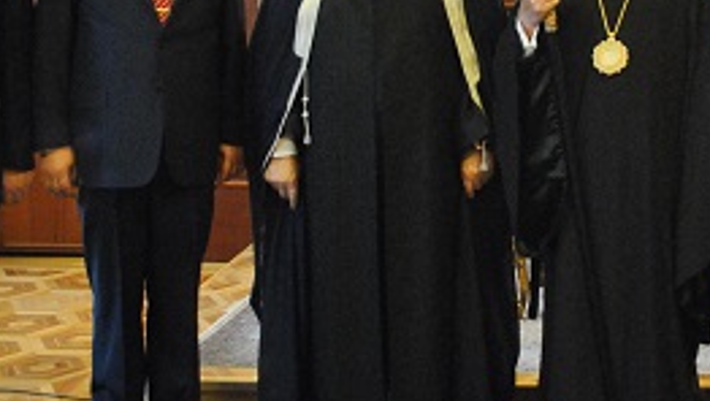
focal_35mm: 72
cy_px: -11
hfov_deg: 29.0
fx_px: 1357
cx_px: 515
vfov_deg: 16.4
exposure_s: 1/30
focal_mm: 20
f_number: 3.8
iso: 1250
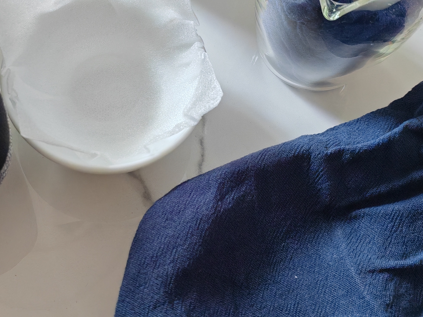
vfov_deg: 25.9
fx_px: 684
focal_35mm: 56
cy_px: 103
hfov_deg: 34.1
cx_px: 144
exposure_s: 1/100
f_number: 1.95
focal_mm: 5.52
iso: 400
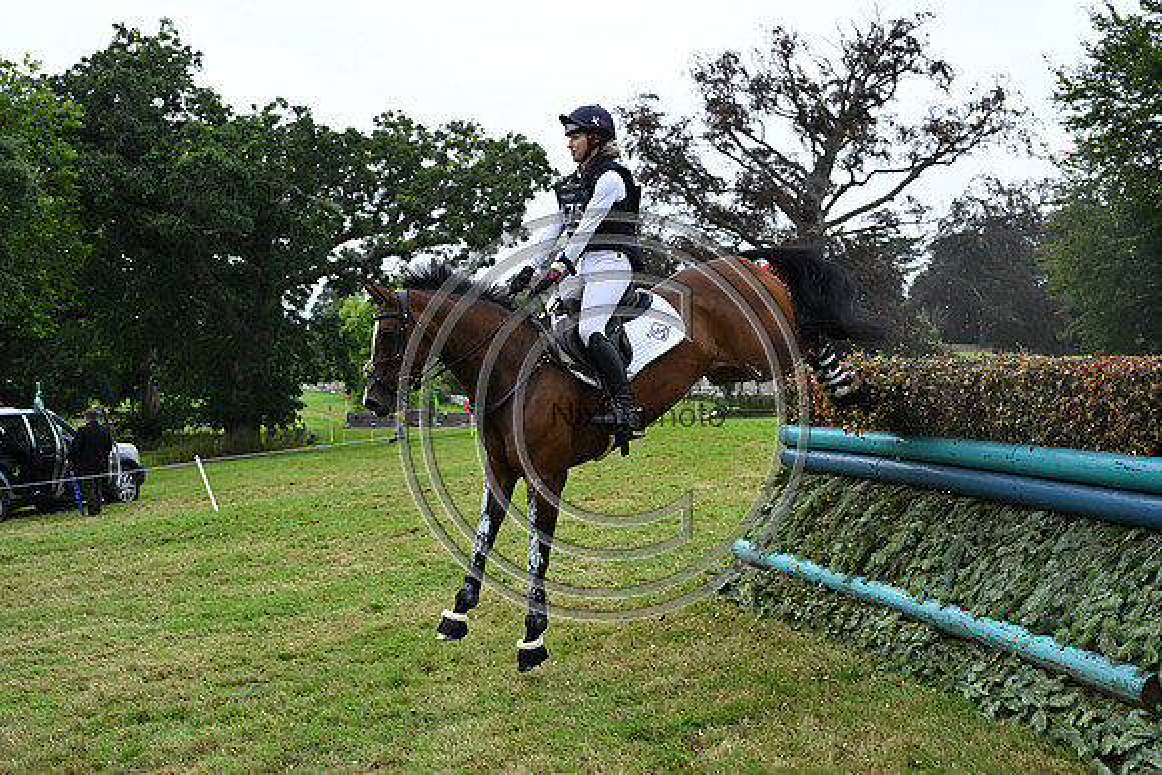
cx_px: 581
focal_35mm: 43
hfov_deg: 45.4
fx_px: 1388
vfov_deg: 31.2
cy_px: 388
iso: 720
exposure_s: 1/1250
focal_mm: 43
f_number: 4
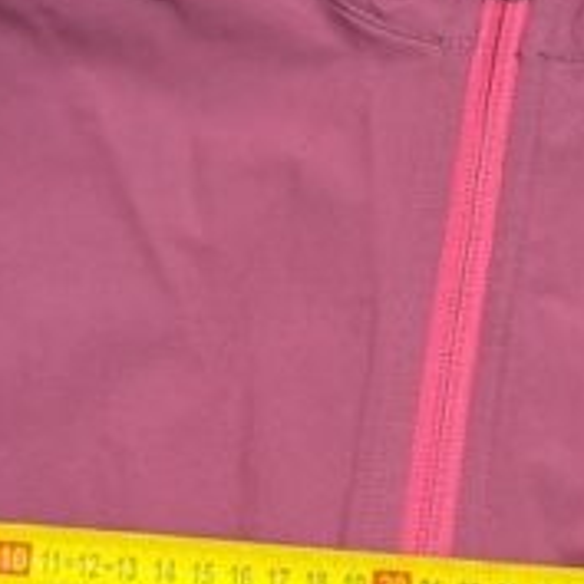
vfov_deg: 17.4
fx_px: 1832
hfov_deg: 17.9
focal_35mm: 96
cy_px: 663
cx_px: 478
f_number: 1.78
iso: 200
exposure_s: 1/100
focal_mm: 6.76
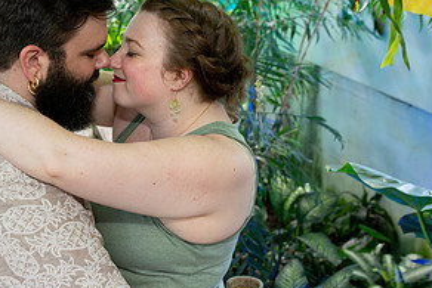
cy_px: 143
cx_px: 114
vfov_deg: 25.1
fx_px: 648
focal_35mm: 54
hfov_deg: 36.1
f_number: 3.2
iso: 800
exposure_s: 1/125
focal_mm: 26
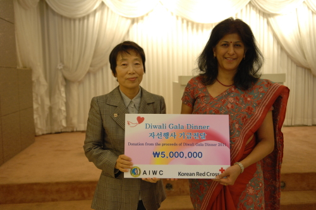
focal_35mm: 36
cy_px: 105
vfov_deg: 36.8
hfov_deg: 53.2
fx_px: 316
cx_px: 158
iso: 400
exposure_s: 1/60
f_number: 2.8
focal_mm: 24
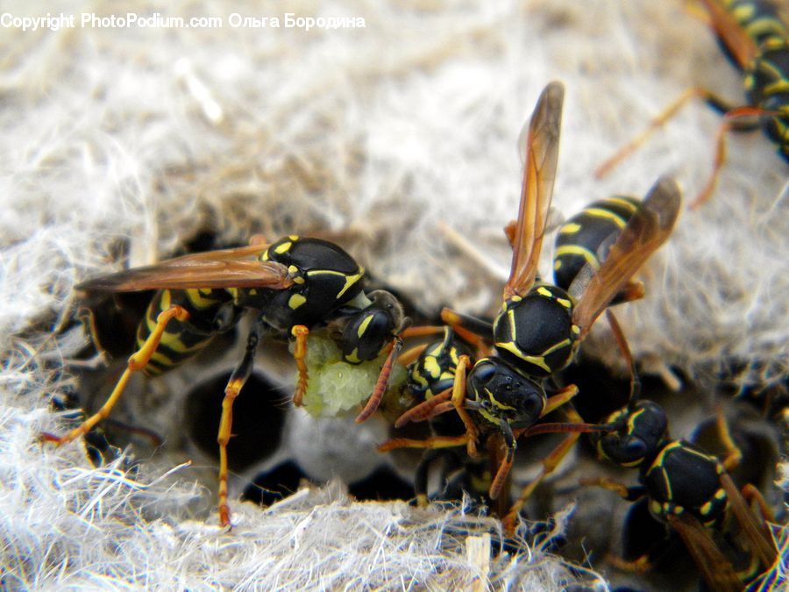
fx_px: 1892
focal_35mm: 83
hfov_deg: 23.6
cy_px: 296
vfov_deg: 17.8
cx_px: 394
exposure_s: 1/500
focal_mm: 15.1
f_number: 4.5
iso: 329
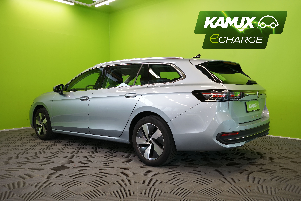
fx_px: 259
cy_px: 100
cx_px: 150
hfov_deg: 60.3
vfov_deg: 42.3
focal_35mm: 31
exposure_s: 1/40
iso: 500
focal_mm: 31
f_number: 6.3
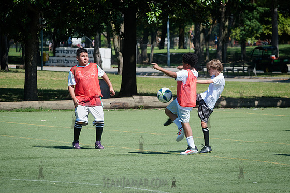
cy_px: 102
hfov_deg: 7.4
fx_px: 2255
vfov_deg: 4.9
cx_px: 192
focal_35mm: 280
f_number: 9
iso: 200
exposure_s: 1/400
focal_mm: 200
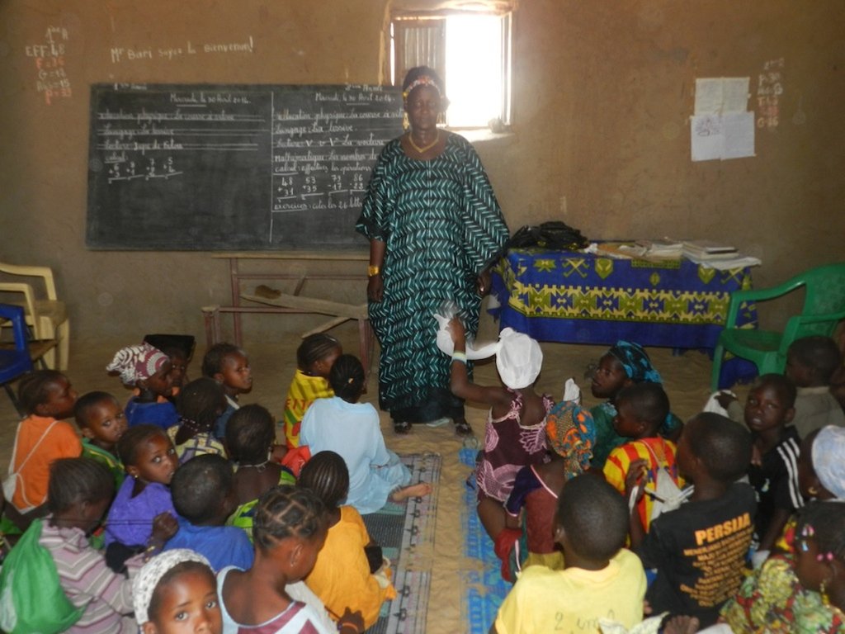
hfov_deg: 56.8
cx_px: 422
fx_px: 781
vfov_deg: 44.2
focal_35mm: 32
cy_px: 317
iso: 200
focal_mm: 5.6
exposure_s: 1/30
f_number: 3.7
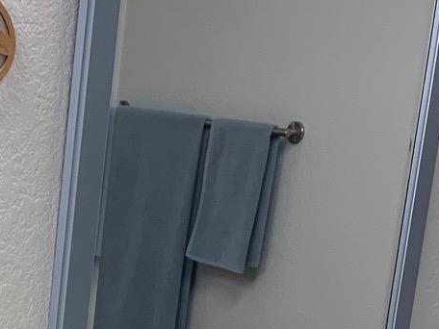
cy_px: 427
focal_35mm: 115
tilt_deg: -11.1
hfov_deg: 17.0
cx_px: 74
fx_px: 1458
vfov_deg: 12.5
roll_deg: -5.2
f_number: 1.8
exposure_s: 1/60
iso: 64
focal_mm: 4.25
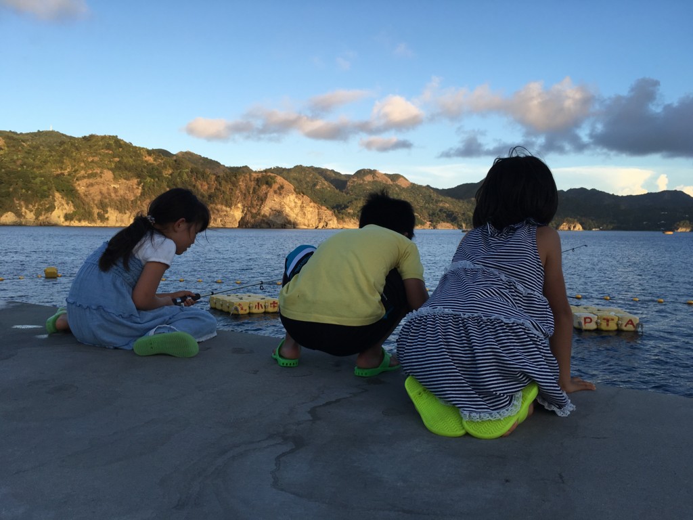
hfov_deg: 61.7
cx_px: 346
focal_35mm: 29
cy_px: 260
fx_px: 581
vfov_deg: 48.2
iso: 25
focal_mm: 4.15
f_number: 2.2
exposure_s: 1/578
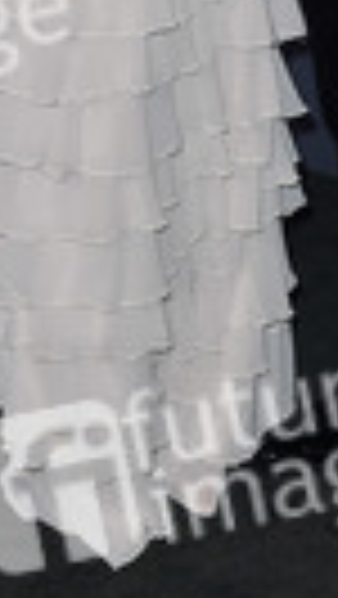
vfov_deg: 14.7
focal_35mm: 139
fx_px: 2211
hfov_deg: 8.7
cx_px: 331
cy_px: -207
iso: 250
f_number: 5.6
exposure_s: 1/250
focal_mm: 44
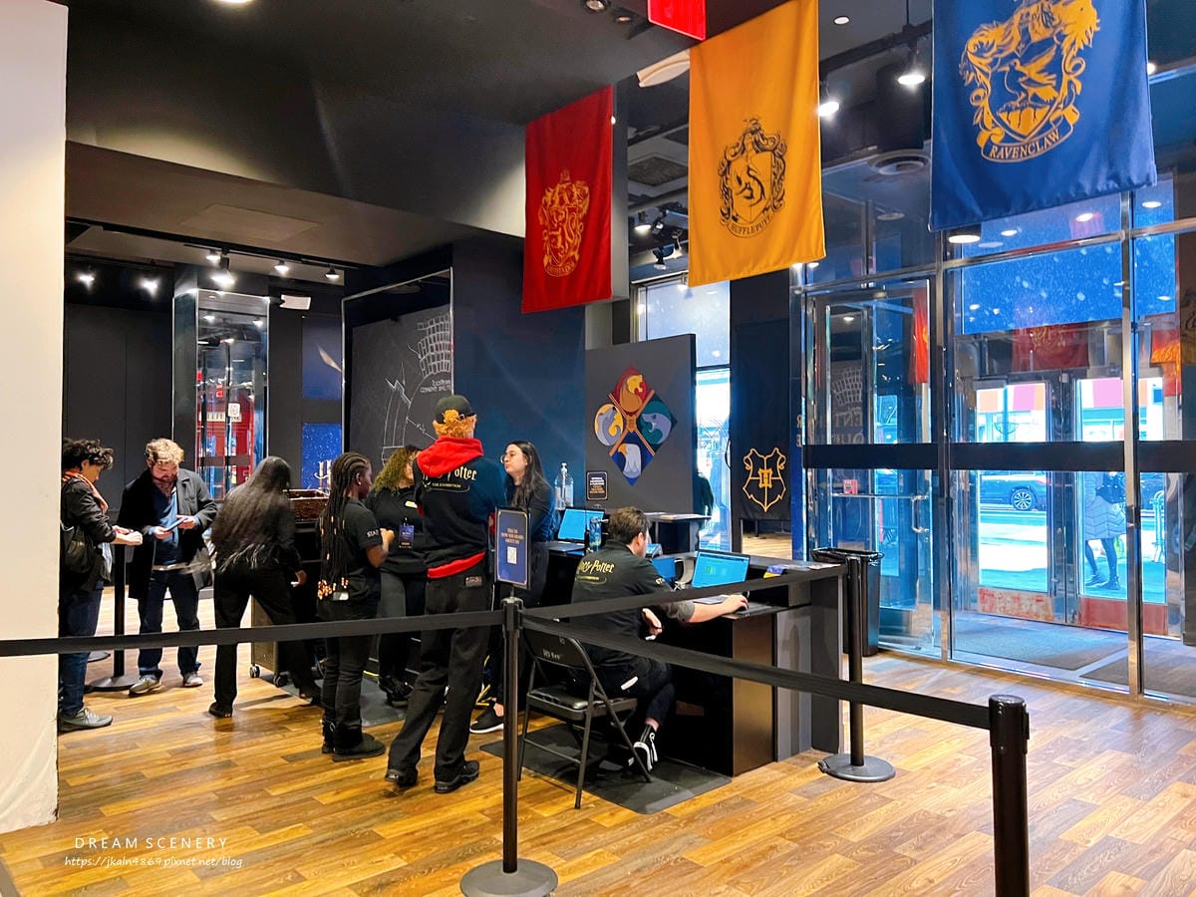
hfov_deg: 67.3
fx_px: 898
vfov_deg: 53.1
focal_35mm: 26
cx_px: 598
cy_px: 448
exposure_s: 1/40
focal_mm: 5.7
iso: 400
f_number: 1.5
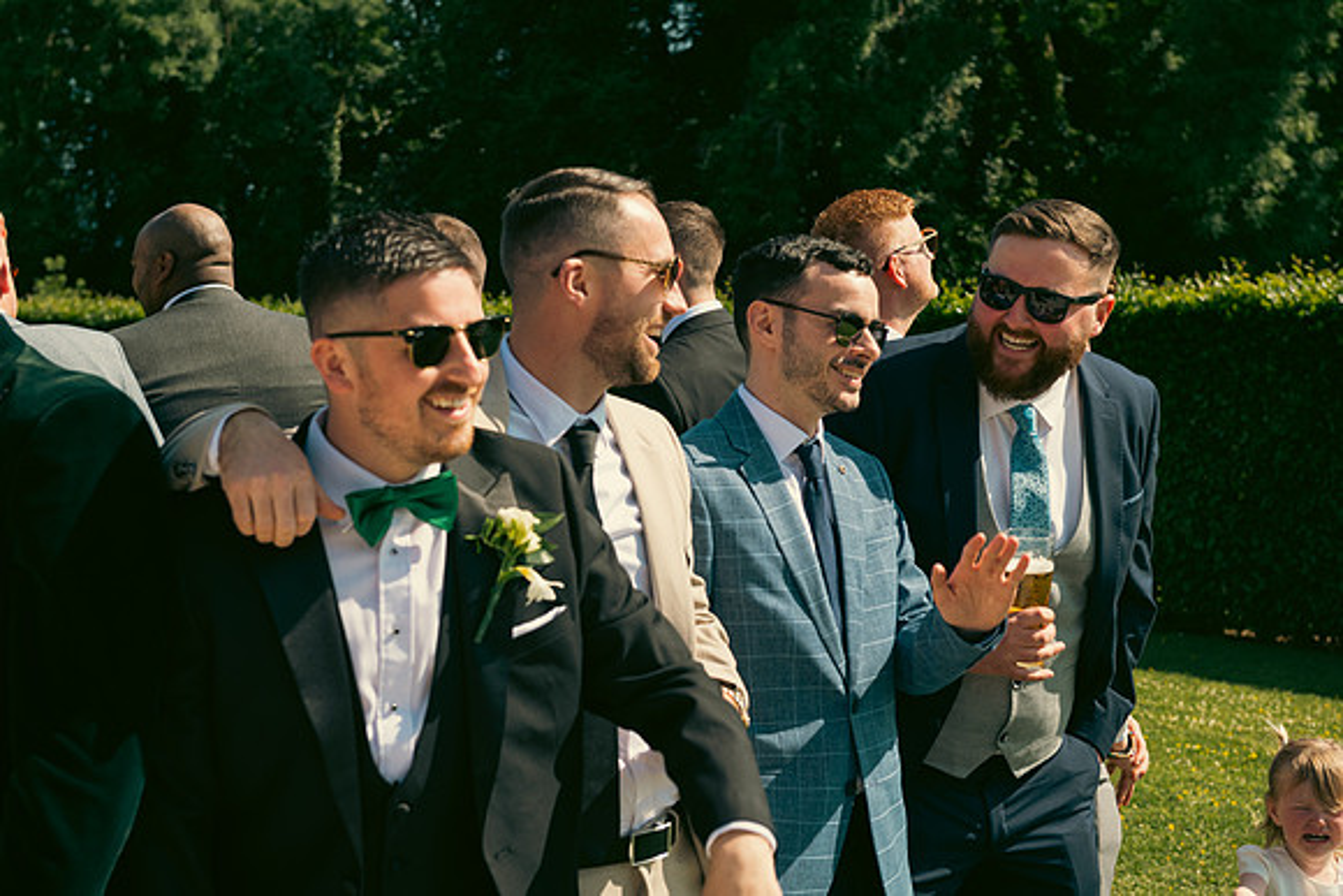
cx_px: 672
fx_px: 2313
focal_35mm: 62
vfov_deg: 21.9
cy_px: 448
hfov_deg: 32.4
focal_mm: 62
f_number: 6.3
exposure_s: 1/400
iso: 125
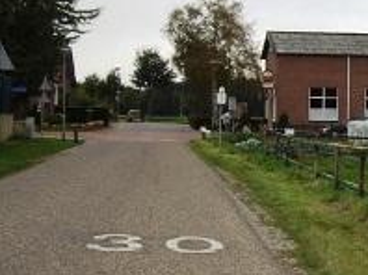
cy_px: 72
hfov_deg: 15.6
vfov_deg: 12.0
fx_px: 1306
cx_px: 413
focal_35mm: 123
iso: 100
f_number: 2.8
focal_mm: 7.9
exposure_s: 1/125
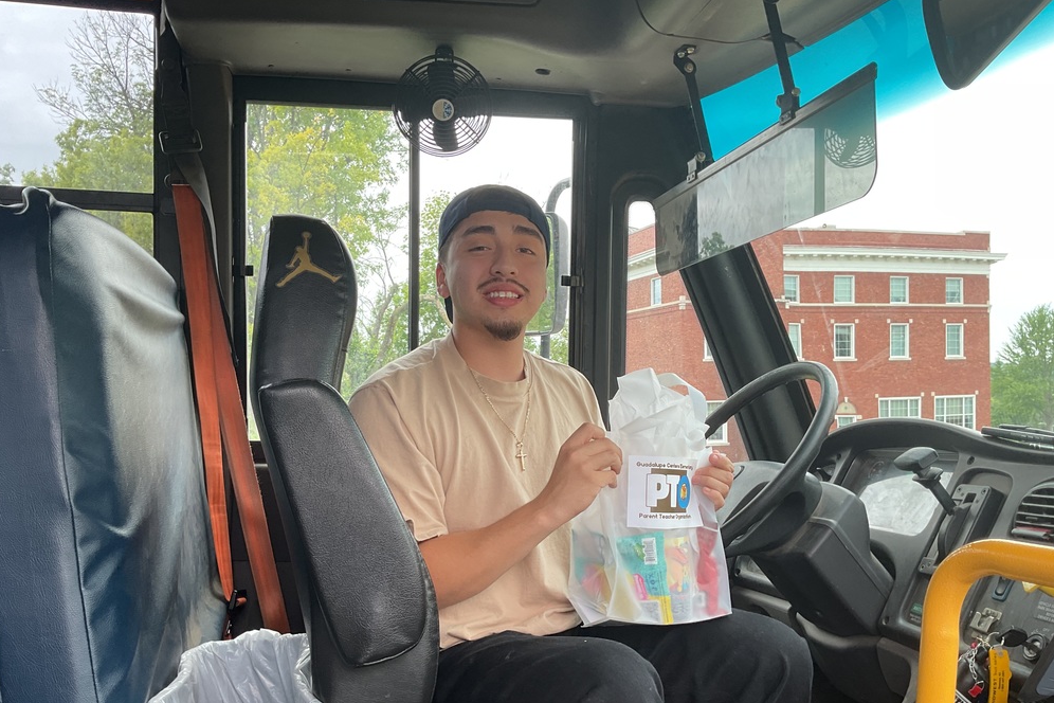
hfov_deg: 60.3
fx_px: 908
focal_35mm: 31
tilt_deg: -2.2
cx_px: 531
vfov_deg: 42.2
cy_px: 404
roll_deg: +1.4
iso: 16
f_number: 1.8
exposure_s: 1/124
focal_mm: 3
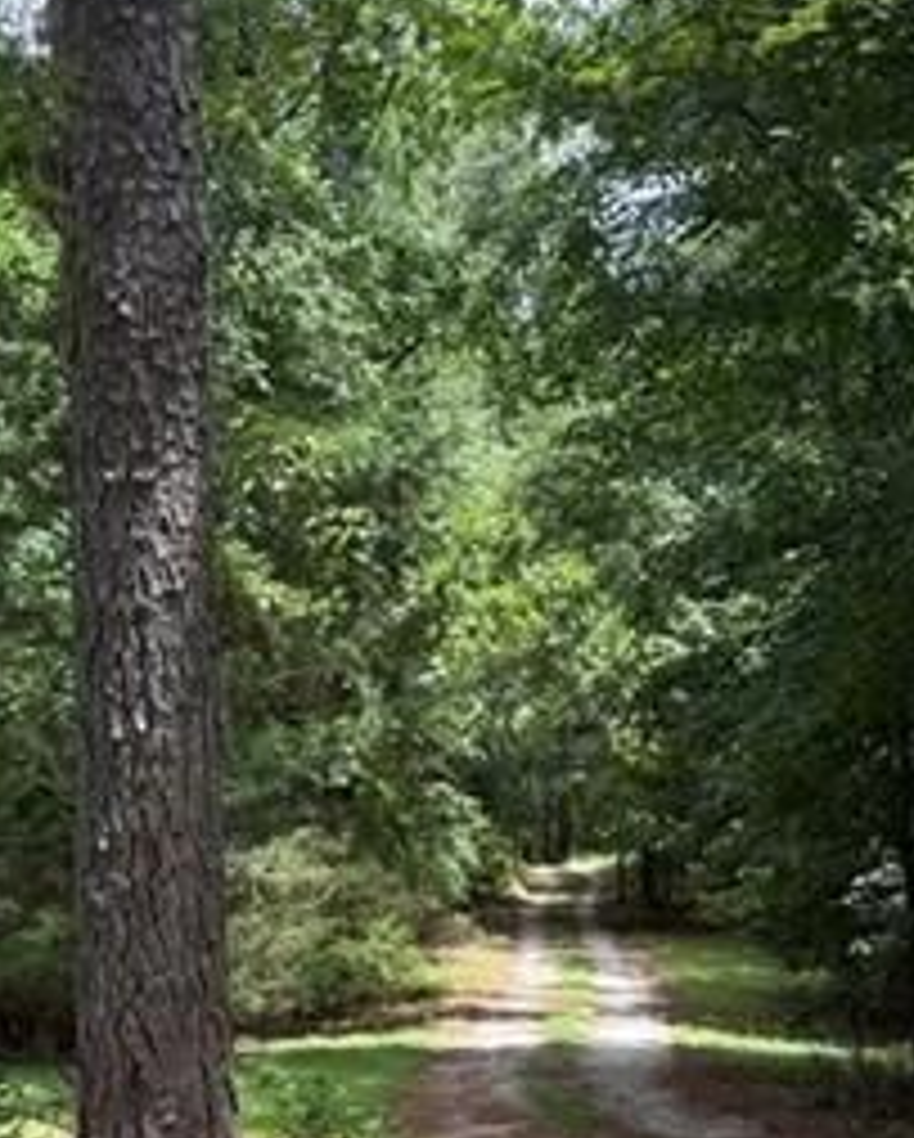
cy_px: 1084
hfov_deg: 21.6
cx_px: 419
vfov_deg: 25.7
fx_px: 2396
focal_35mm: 71
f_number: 1.78
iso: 80
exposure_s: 1/920
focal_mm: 6.76
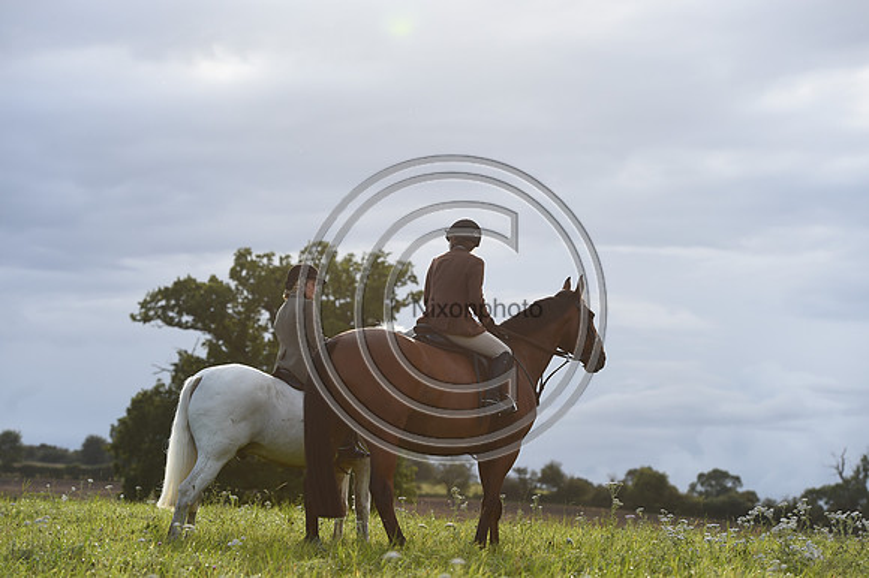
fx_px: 2702
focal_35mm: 112
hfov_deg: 18.3
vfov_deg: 12.2
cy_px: 289
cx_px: 434
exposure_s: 1/800
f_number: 5
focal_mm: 112
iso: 220
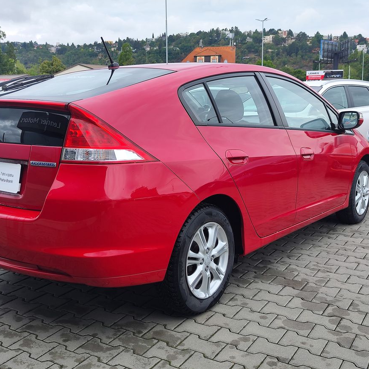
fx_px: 338
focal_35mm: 28
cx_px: 155
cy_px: 179
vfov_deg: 57.3
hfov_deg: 57.0
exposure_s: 1/329
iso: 50
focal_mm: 7.01
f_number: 1.69
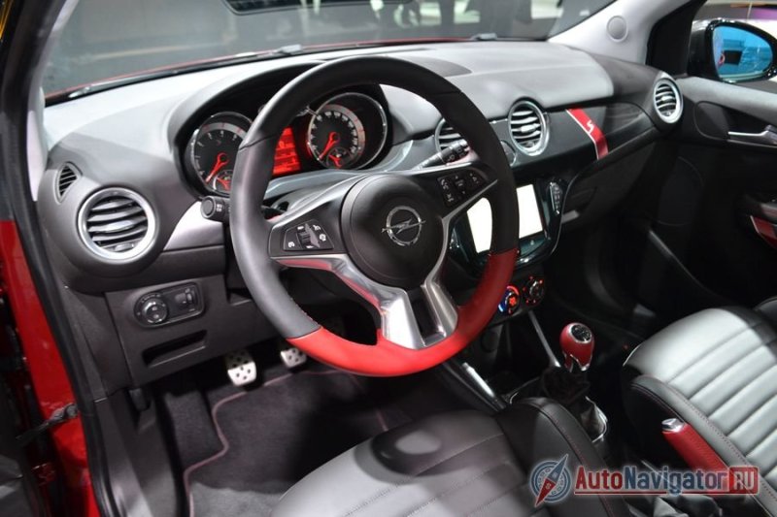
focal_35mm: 27
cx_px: 388
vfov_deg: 47.9
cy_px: 258
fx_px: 583
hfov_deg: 67.4
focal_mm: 18
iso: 640
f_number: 3.5
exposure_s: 1/60
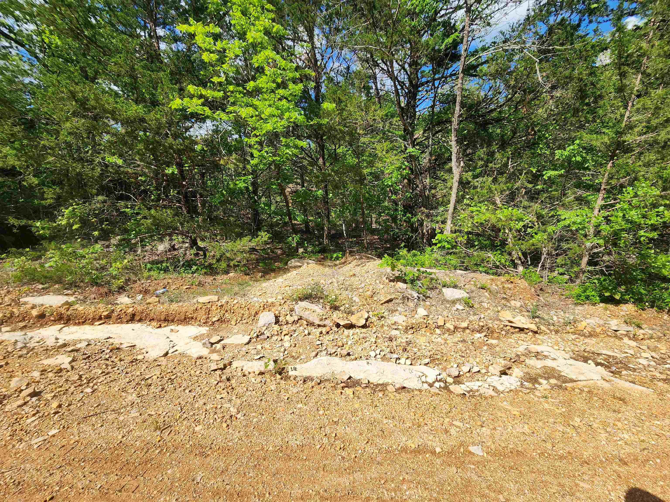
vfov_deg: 89.9
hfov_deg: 106.2
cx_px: 335
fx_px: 252
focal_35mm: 13
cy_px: 251
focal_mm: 2.2
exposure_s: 1/1453
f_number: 2.2
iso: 50
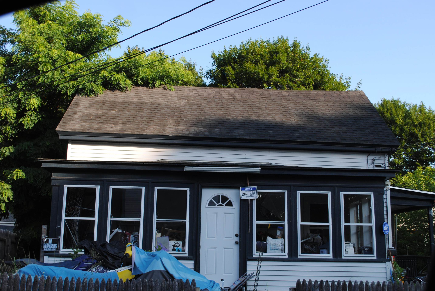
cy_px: 154
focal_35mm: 42
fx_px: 508
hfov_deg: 46.4
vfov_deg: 32.0
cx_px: 214
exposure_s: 1/160
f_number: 6.3
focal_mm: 26
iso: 100
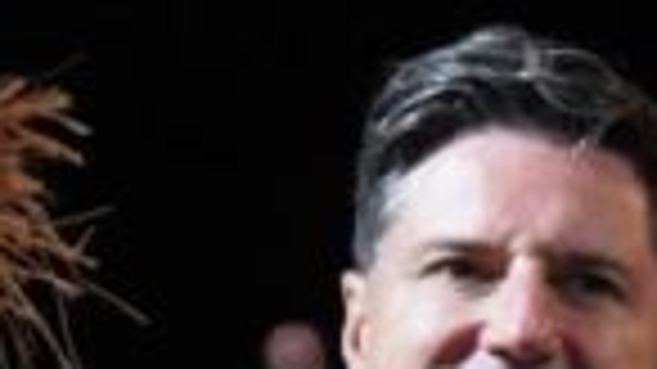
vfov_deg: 6.1
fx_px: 3169
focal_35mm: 182
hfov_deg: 11.2
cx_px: 1102
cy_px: 1112
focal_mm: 33
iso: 2000
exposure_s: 1/160
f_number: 4
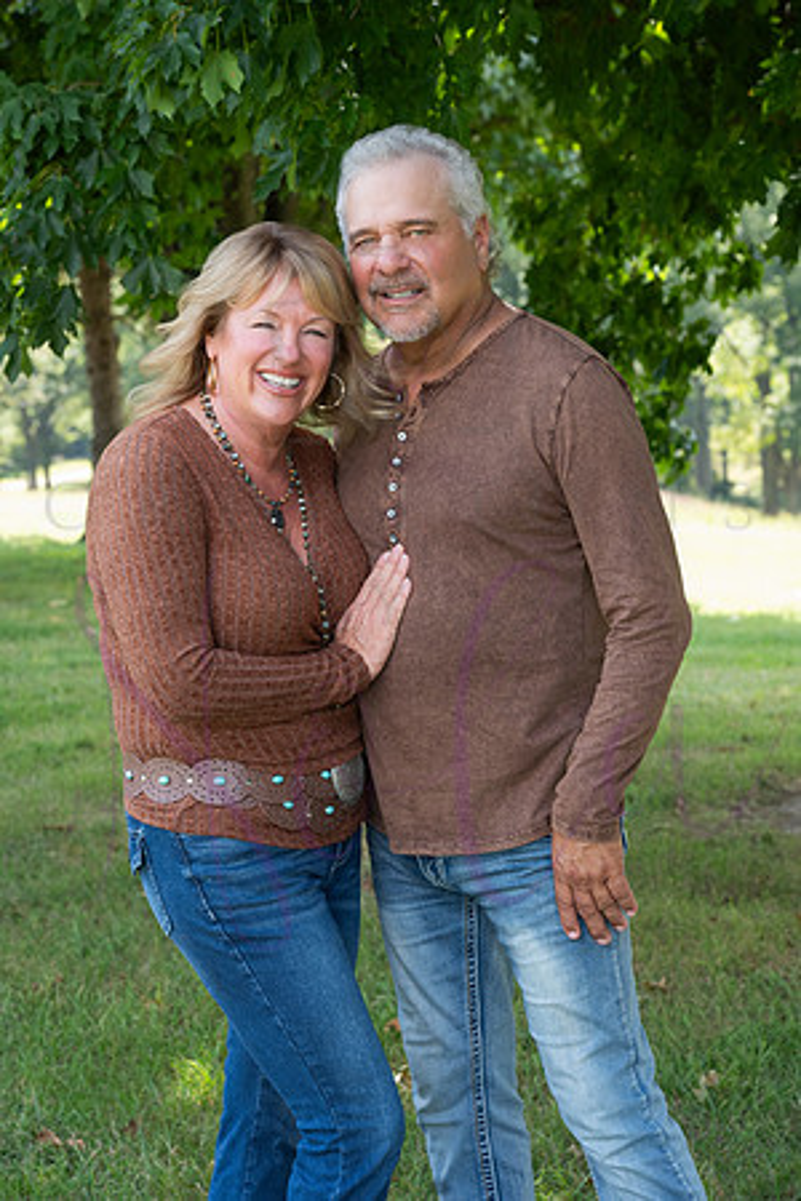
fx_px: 2636
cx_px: 400
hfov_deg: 17.3
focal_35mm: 79
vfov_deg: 25.7
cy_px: 600
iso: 800
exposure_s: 1/250
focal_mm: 79
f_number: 7.1
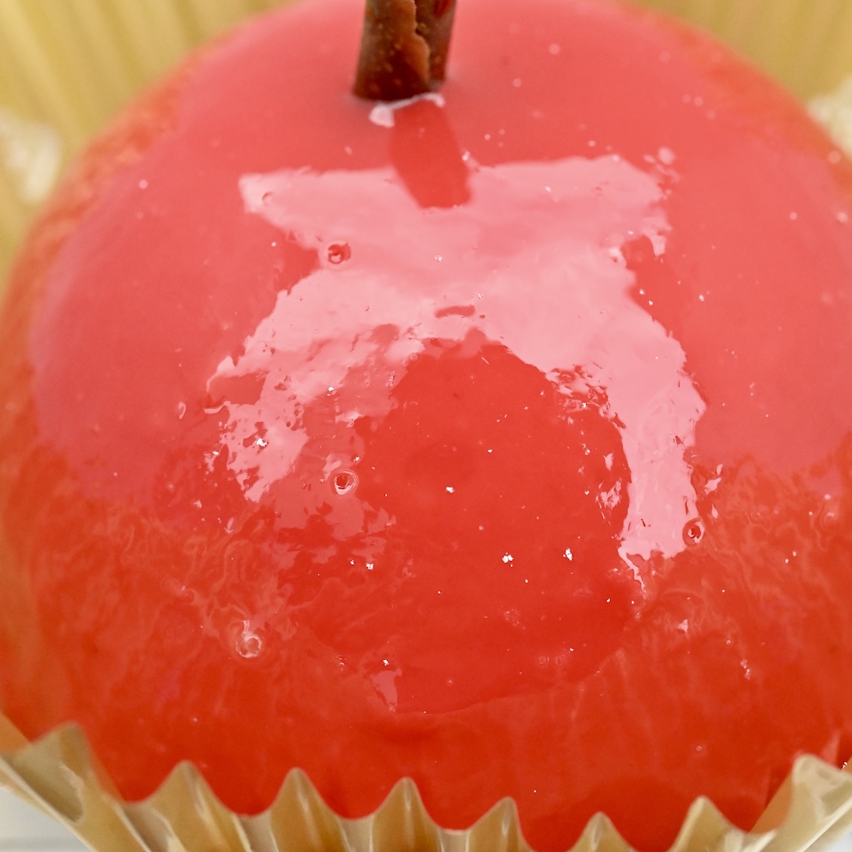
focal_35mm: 77
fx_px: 2144
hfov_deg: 22.5
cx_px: 426
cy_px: 214
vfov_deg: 22.3
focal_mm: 60
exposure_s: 1/640
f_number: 10
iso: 6400
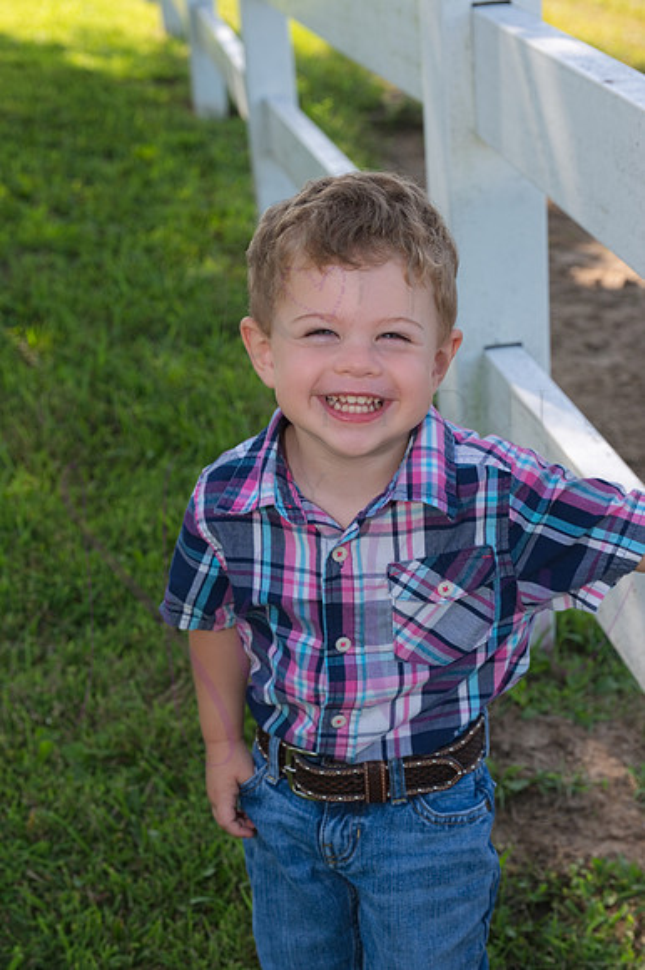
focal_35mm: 52
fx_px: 1399
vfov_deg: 38.2
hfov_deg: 26.0
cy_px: 485
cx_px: 322
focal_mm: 52
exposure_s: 1/200
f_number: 6.3
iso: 400
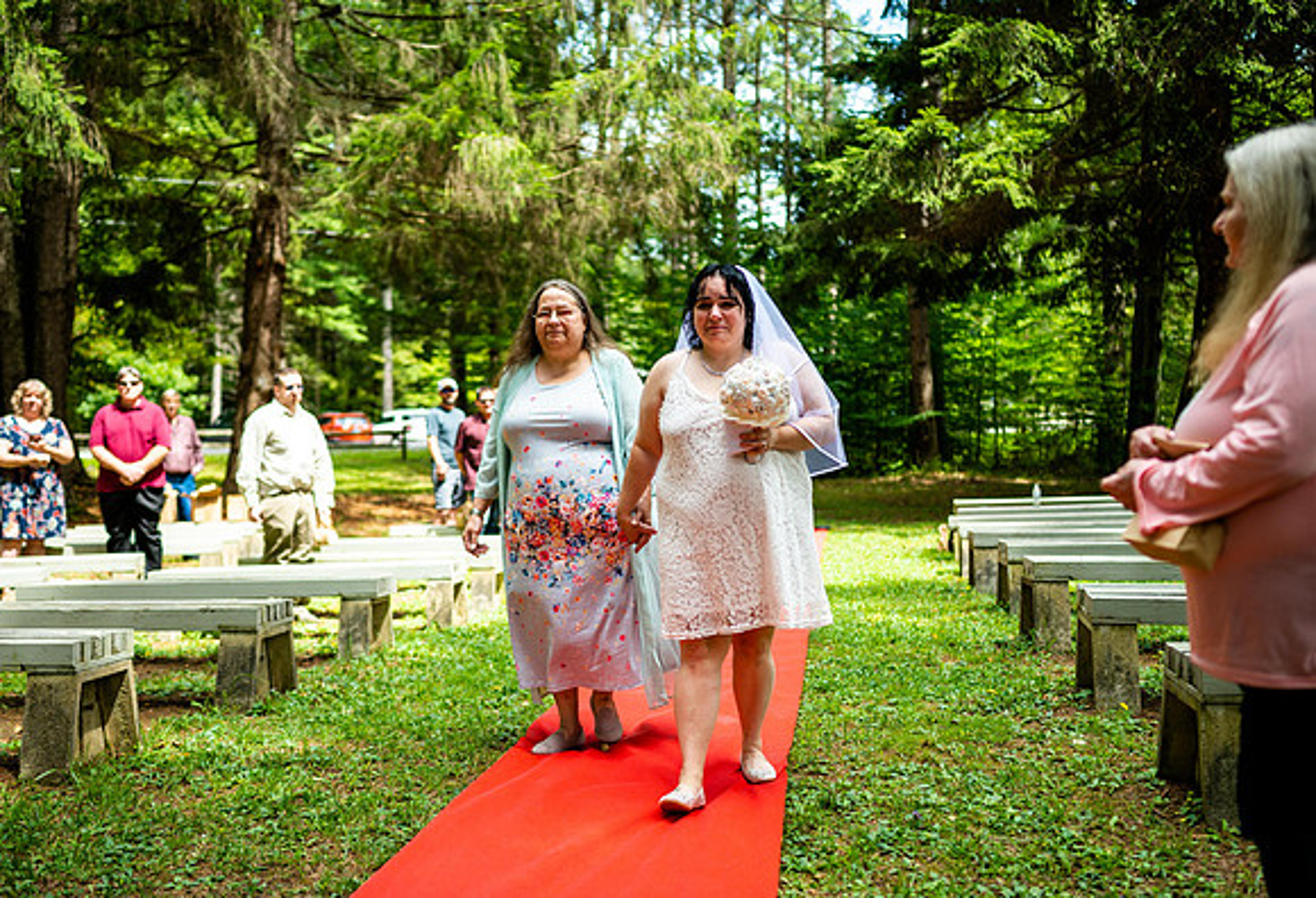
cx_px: 672
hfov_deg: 53.3
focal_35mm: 36
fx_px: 1311
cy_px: 449
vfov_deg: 37.8
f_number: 2
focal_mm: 35
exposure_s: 1/1000
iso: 80
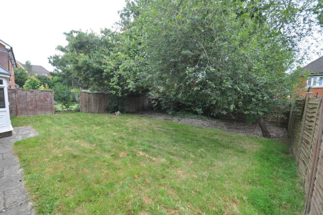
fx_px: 134
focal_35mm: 15
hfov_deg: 100.4
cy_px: 108
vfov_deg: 77.2
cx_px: 162
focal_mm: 10
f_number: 5.6
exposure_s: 1/125
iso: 400
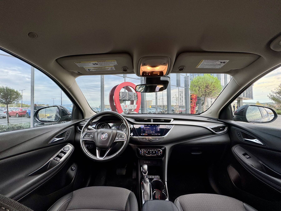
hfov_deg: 102.1
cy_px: 106
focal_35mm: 14
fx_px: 114
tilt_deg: +2.4
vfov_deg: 85.7
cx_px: 140
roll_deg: +1.5
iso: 50
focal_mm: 2.22
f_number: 2.2
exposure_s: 1/99
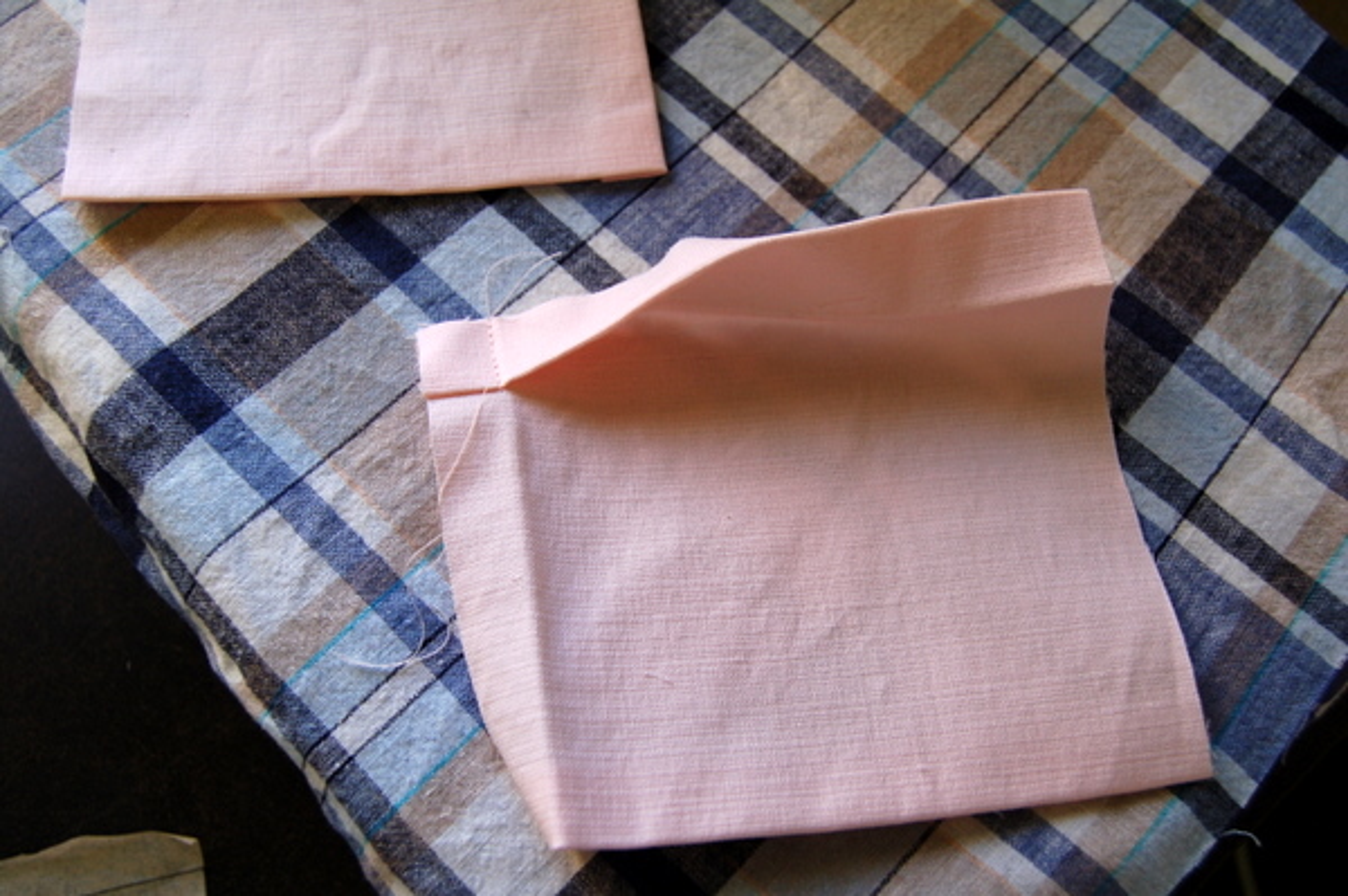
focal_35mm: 36
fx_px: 1347
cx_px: 674
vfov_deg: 36.8
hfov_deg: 53.2
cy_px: 448
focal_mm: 24
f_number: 5
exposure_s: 1/100
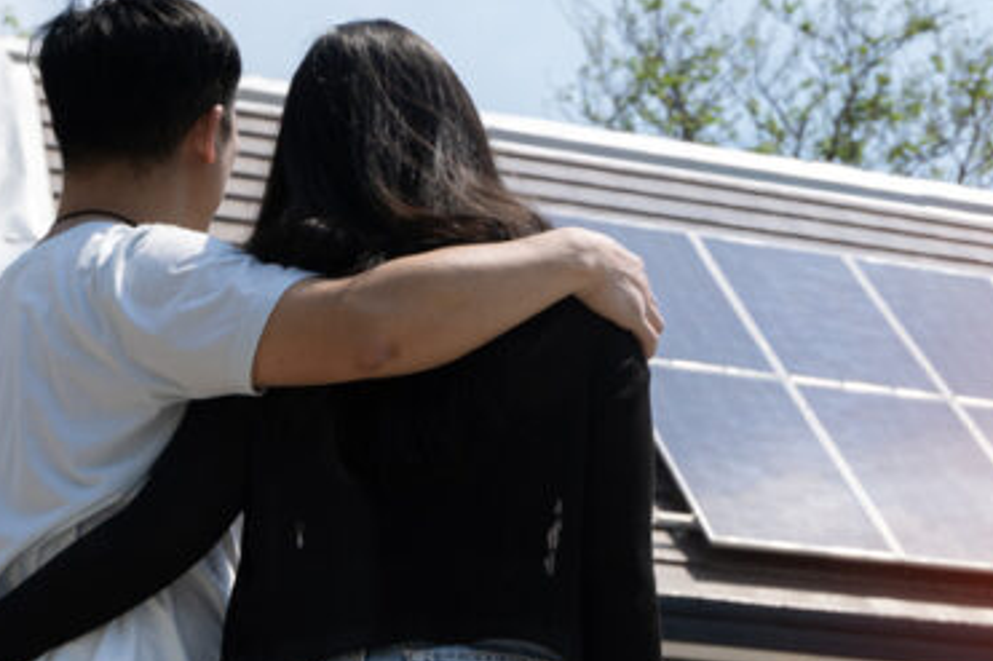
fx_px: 2895
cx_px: 947
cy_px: 413
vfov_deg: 13.0
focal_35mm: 105
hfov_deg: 19.0
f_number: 5.6
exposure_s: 1/2500
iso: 200
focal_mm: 38
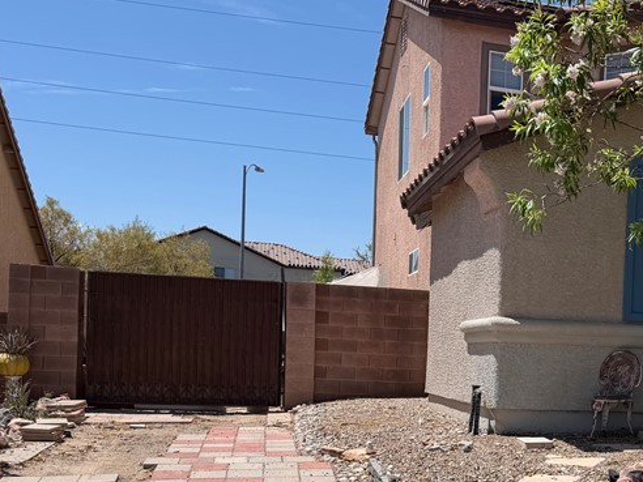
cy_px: 384
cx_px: 561
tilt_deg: -1.0
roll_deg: -2.8
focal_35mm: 50
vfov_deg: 28.5
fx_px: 929
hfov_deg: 36.2
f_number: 1.78
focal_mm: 6.76
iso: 80
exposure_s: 1/6173
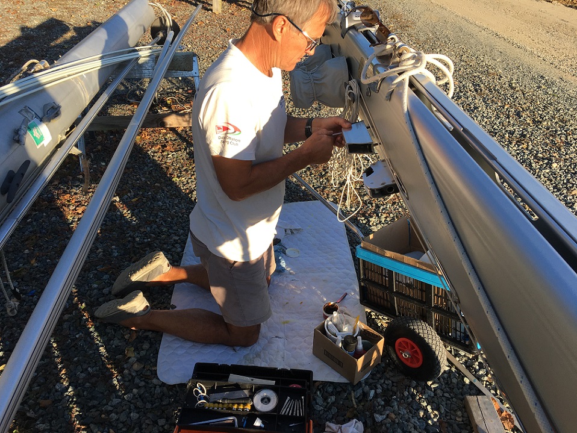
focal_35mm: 29
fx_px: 484
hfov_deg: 61.6
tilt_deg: -31.6
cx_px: 288
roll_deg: -3.2
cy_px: 216
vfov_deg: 48.2
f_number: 2.2
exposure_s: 1/651
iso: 25
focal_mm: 4.15
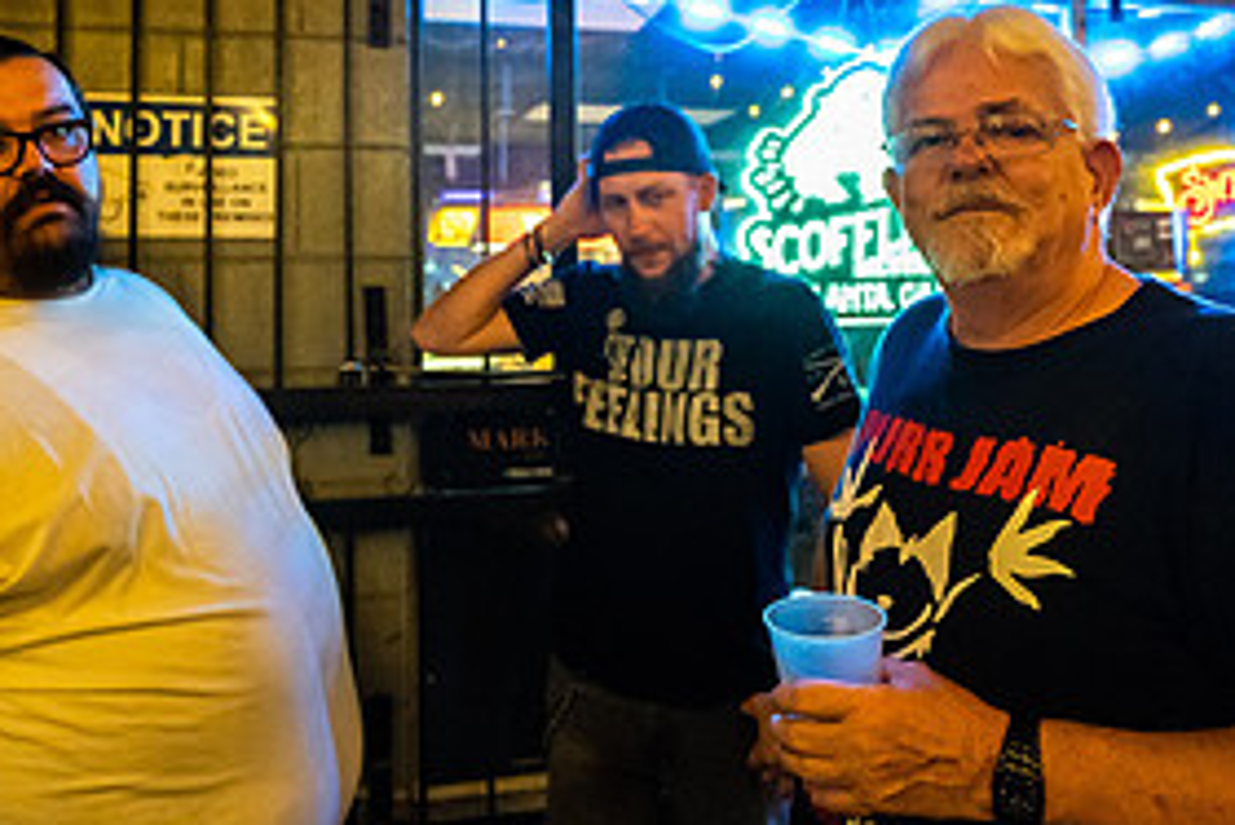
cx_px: 560
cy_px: 201
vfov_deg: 43.5
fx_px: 995
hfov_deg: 63.5
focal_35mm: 29
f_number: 2.8
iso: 3200
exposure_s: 1/80
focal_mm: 14
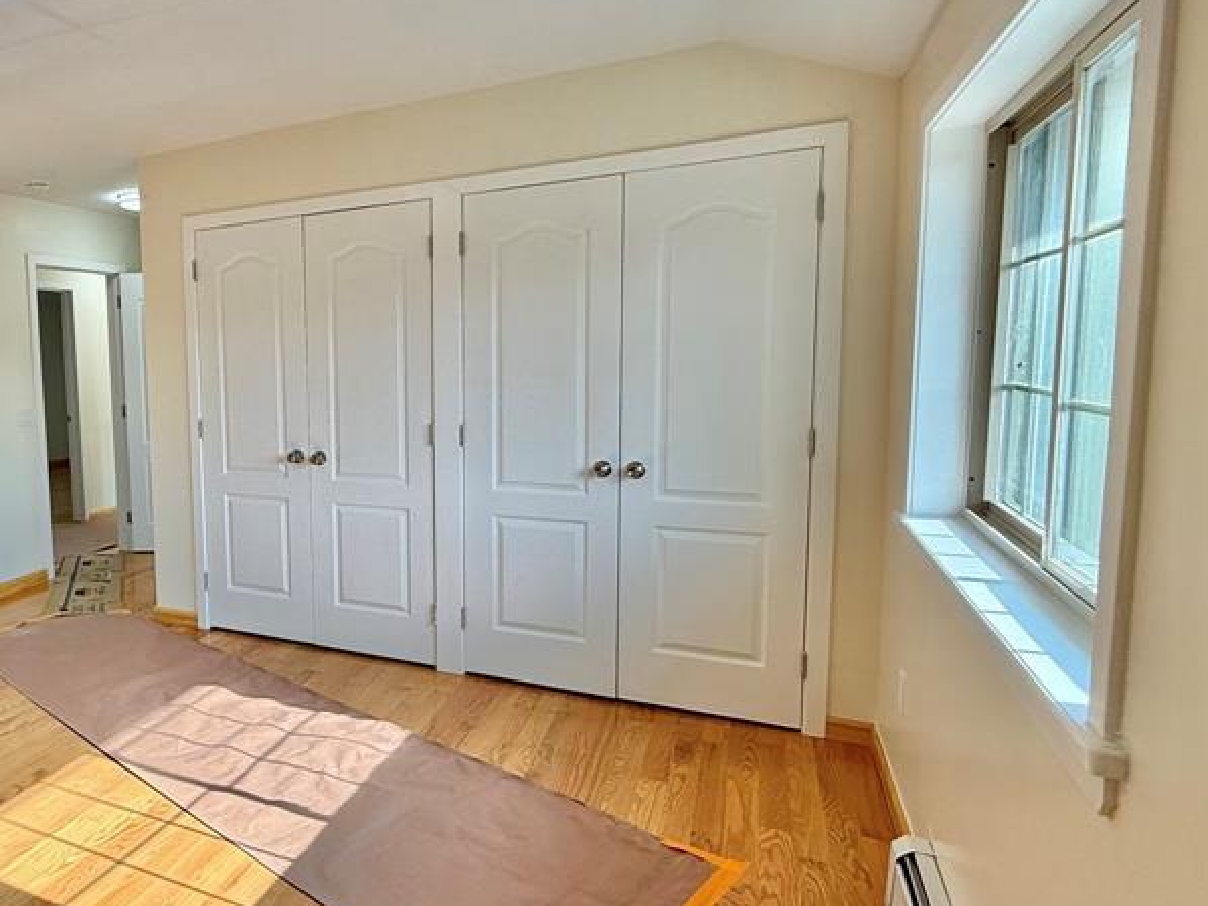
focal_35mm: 24
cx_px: 259
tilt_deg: -5.2
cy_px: 441
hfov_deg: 65.7
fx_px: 838
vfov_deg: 56.8
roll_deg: +1.8
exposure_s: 1/207
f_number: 2.2
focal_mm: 2.22
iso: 50
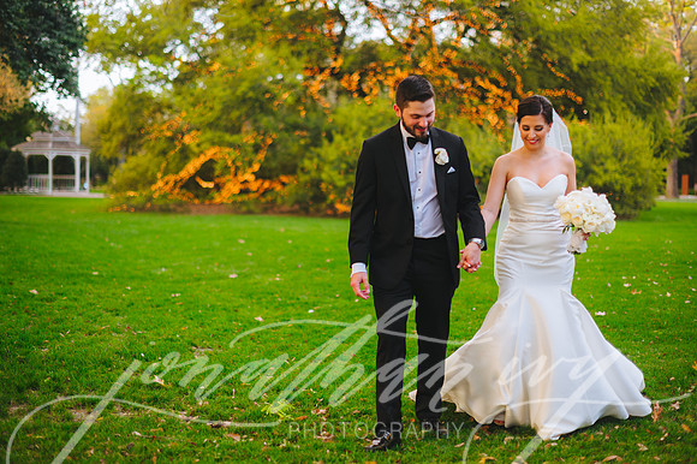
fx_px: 995
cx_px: 343
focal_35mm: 51
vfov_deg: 26.2
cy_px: 232
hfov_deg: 38.6
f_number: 2
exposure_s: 1/250
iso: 400
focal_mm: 50
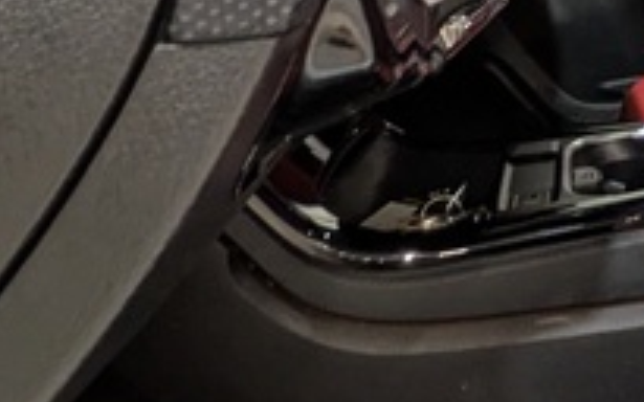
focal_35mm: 74
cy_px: -16
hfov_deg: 22.4
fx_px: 1298
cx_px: 993
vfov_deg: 17.1
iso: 83
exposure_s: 1/30
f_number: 2.2
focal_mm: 1.83
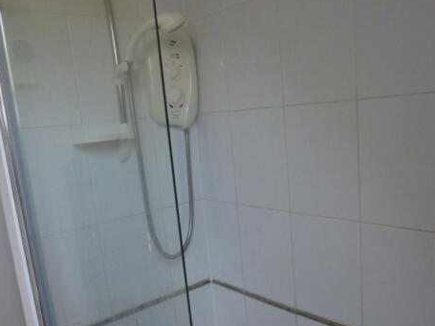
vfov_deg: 43.8
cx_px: 238
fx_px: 402
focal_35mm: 32
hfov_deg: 56.7
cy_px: 203
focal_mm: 4.5
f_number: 3.1
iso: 320
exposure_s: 1/60
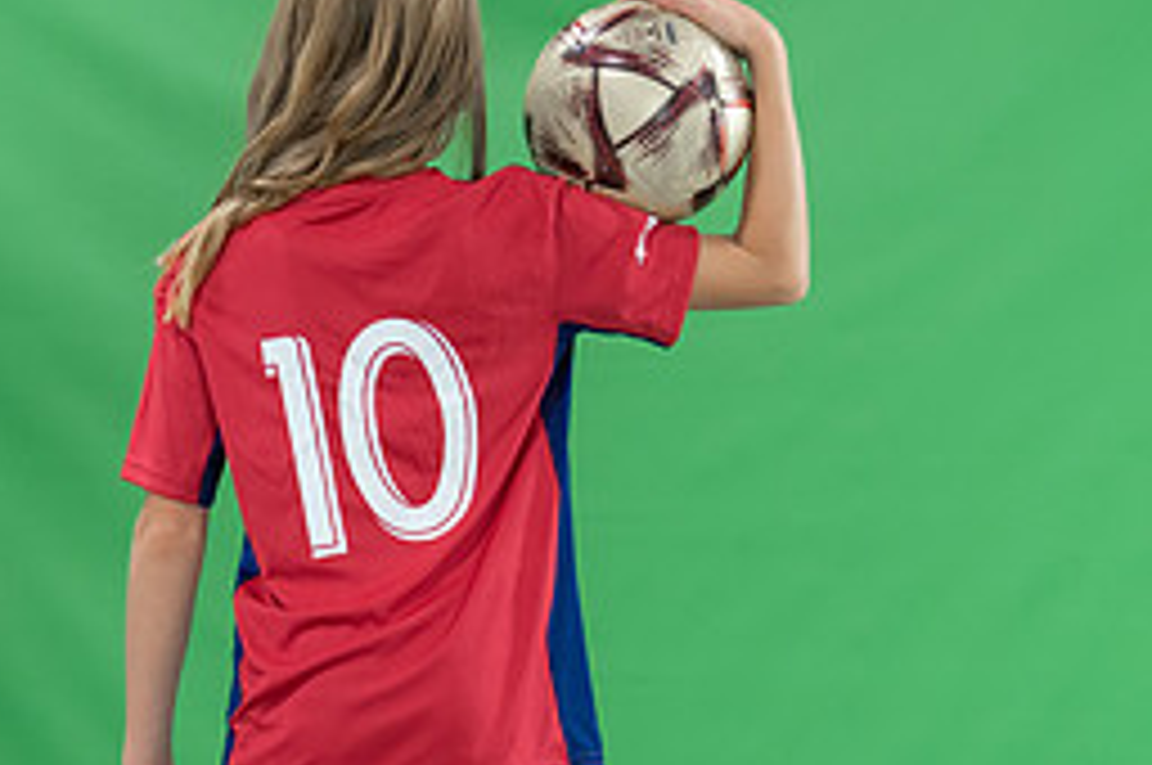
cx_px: 351
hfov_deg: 10.7
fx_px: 6168
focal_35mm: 193
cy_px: 621
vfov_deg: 7.1
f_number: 2.8
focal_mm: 70
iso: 1000
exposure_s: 1/250
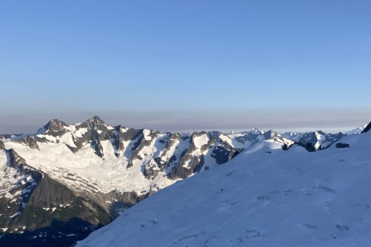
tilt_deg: -3.2
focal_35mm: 51
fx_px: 526
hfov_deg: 38.8
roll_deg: -1.3
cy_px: 172
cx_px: 208
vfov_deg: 26.3
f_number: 1.8
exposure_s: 1/1548
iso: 20
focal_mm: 3.99
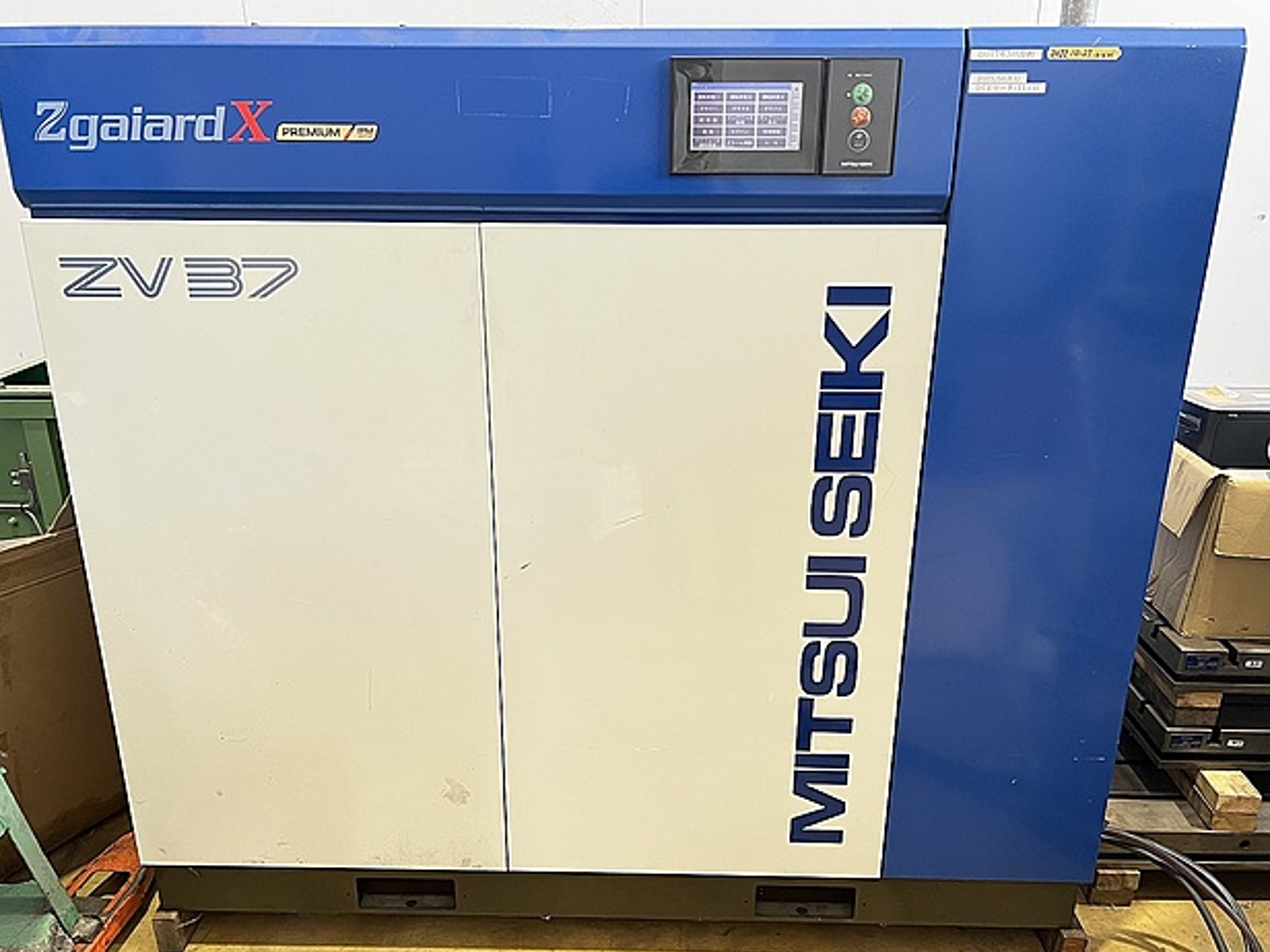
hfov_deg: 65.3
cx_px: 623
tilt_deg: -21.5
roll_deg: -0.5
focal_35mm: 27
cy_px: 476
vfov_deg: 51.4
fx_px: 991
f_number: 1.5
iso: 320
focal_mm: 5.7
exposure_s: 1/60
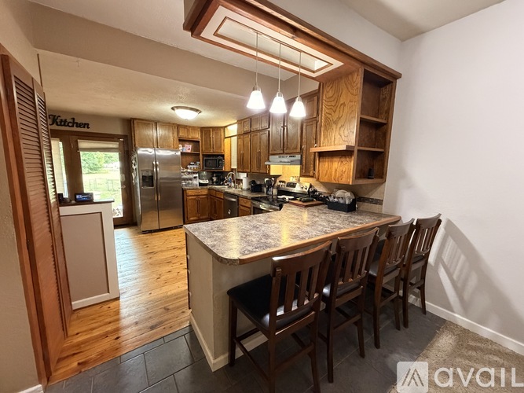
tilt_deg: -8.4
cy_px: 196
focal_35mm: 14
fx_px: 212
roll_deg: -0.5
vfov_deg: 85.7
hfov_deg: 102.1
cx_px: 262
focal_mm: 2.22
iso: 800
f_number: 2.2
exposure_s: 1/60
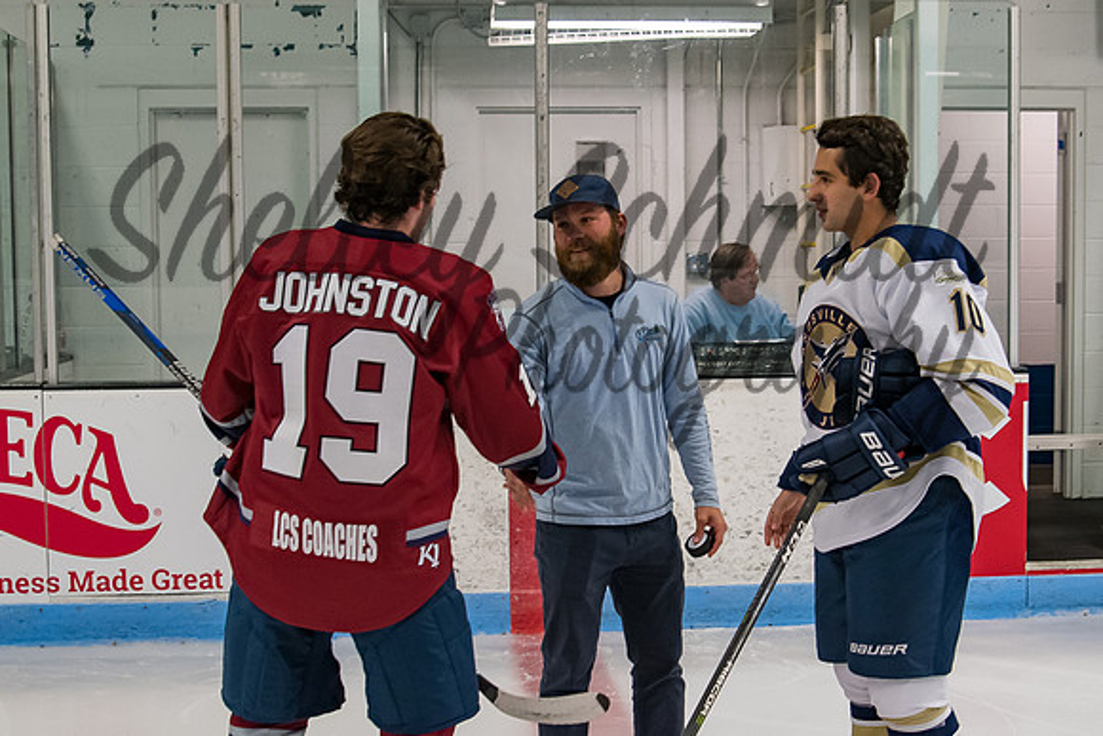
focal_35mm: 62
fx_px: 1895
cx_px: 640
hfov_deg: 32.4
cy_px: 384
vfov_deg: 22.0
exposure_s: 1/250
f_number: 4.5
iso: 2000
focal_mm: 32
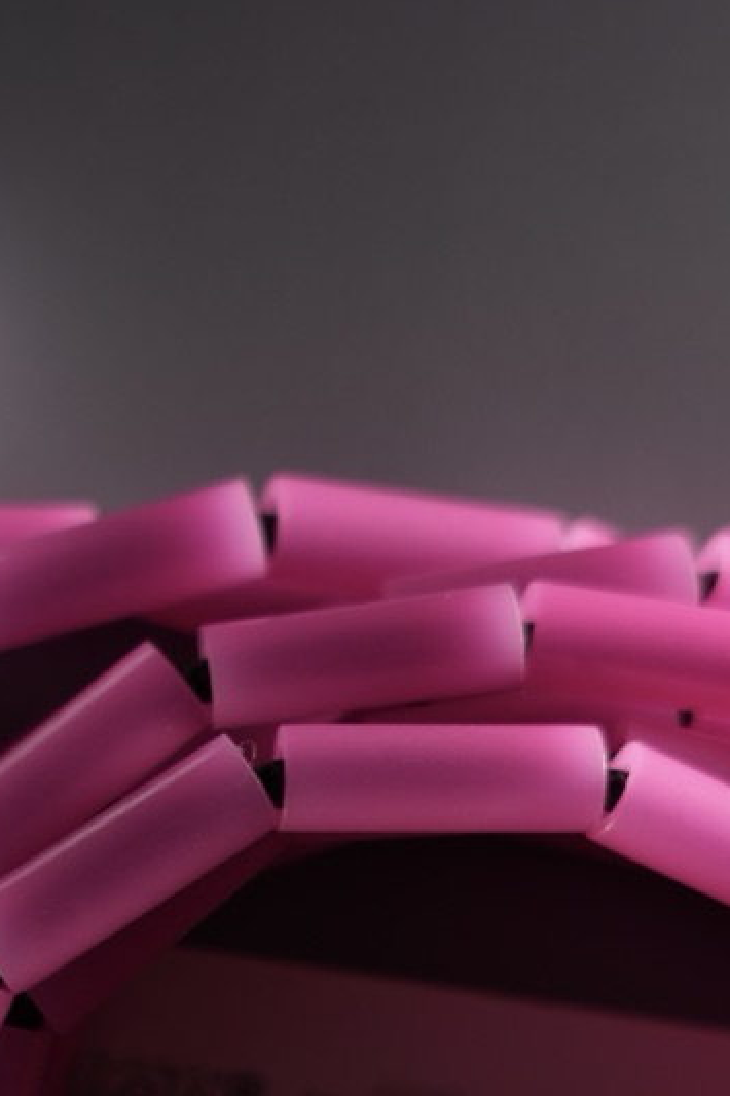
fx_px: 3471
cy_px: 1104
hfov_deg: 11.8
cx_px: -116
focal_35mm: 114
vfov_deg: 17.5
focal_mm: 43.4
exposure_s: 1/50
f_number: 2.8
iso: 200
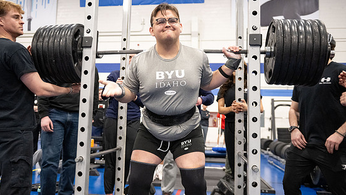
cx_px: 171
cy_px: 94
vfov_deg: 37.8
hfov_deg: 62.6
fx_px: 284
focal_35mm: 31
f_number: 2.8
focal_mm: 28
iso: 6400
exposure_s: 1/200
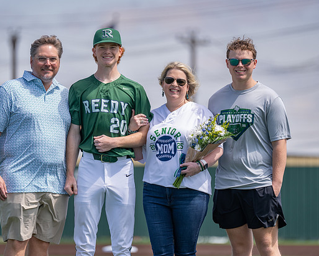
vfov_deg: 6.1
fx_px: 2381
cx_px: 135
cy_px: 125
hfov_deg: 7.7
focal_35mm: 252
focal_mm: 200
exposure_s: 1/1250
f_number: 2.8
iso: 100
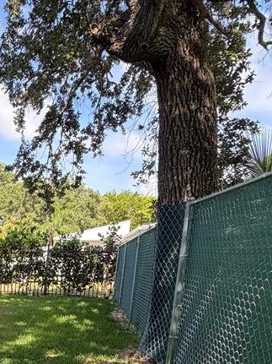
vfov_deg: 43.0
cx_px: -78
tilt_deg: -11.3
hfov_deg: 29.7
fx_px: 409
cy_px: 340
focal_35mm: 39
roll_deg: -2.4
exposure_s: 1/458
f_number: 2.2
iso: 64
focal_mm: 2.22
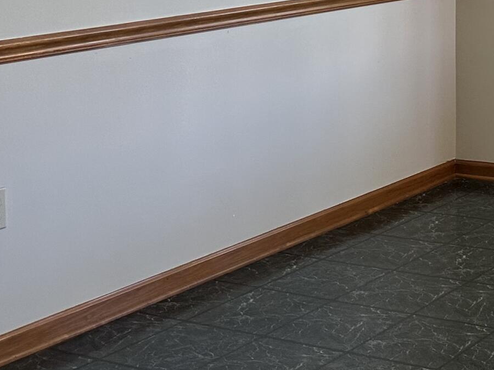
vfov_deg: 17.6
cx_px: 731
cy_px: -63
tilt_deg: -3.1
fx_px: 1142
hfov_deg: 20.9
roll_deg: -0.3
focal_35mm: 80
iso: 125
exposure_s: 1/120
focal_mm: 6.86
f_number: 1.78
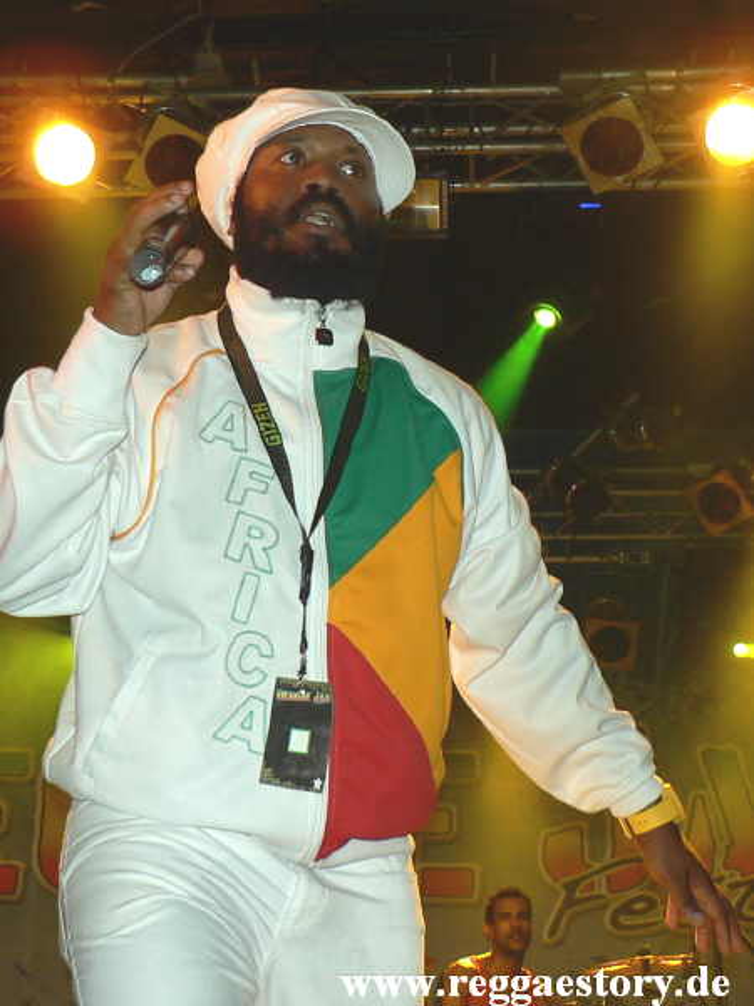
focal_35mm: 35
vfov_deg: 52.6
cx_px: 377
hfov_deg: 40.7
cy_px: 503
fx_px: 1016
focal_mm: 6
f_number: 2.8
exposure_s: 1/60
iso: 100
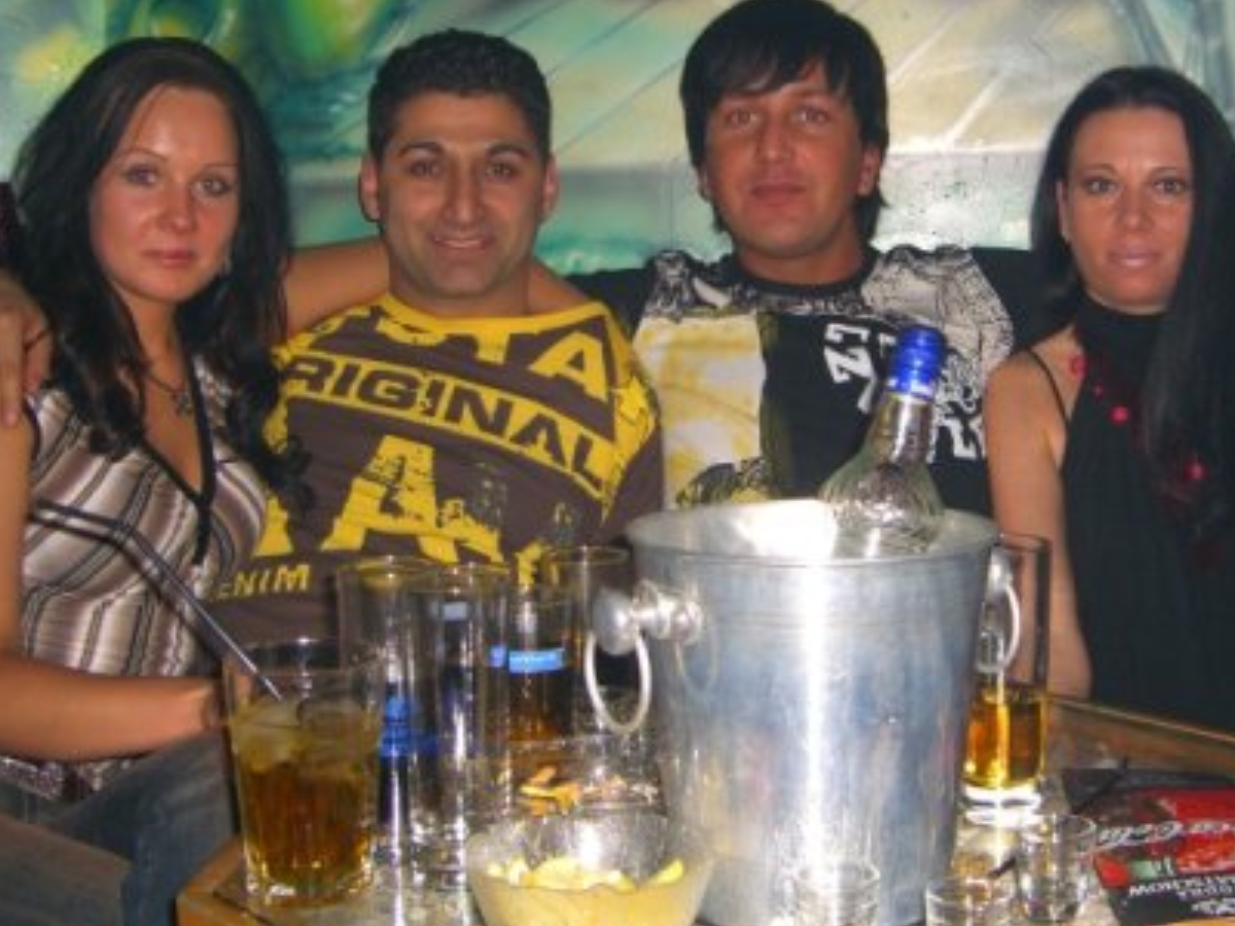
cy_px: 333
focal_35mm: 57
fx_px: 2034
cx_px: 769
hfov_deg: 33.6
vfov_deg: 25.6
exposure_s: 1/60
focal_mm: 7.9
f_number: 2.8
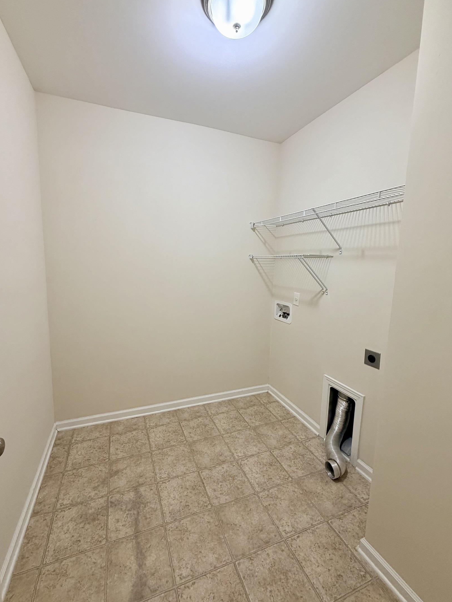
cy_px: 297
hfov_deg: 81.7
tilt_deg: -7.3
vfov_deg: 98.2
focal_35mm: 15
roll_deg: -1.5
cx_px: 213
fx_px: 261
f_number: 2.2
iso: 320
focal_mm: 2.22
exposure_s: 1/120
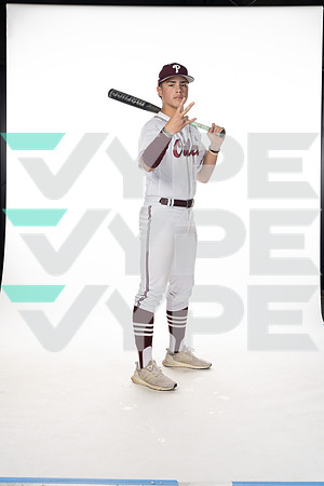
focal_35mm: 49
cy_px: 243
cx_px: 162
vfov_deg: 40.3
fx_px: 661
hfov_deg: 27.5
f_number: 6.3
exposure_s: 1/250
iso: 400
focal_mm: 49
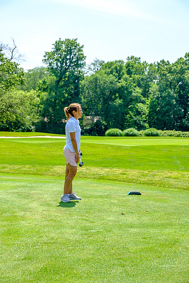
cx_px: 94
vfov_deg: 27.7
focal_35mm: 73
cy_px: 142
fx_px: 575
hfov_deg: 18.7
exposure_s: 1/250
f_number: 6.4
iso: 200
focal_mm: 48.4
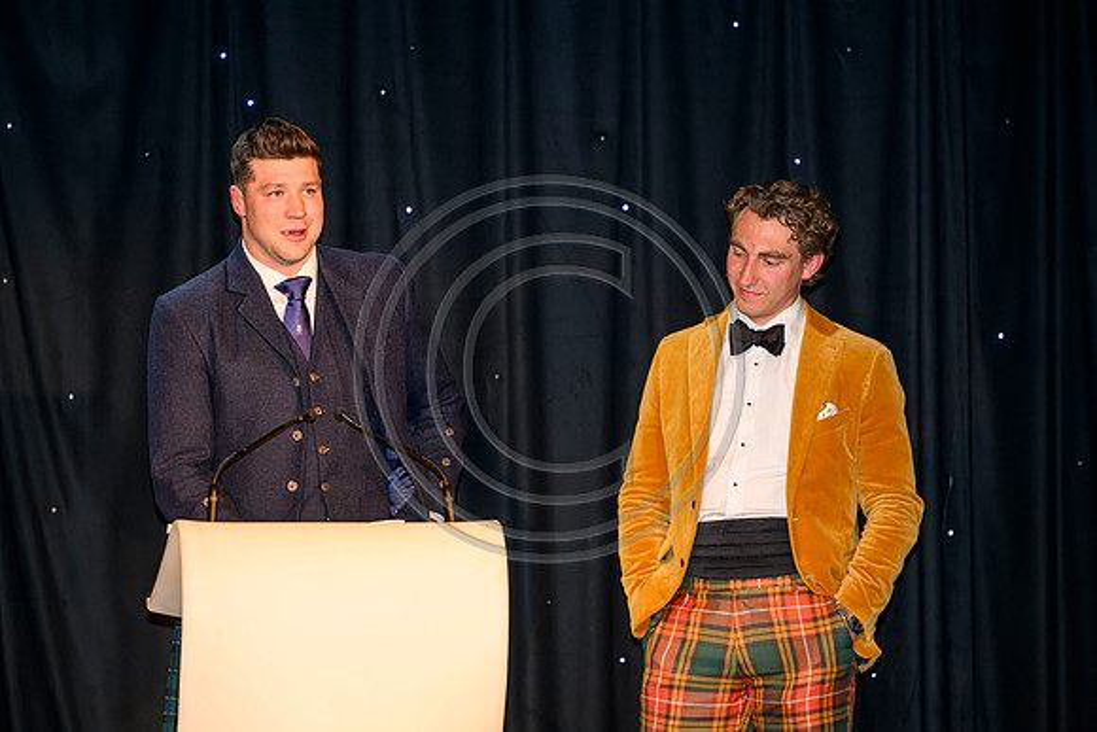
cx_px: 548
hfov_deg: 11.4
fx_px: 5486
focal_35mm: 180
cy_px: 366
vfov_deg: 7.6
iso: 1600
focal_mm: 180
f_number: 3.2
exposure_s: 1/250
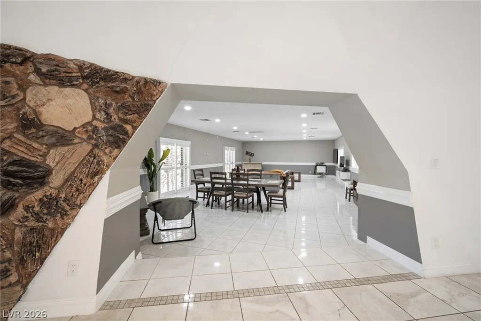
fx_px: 187
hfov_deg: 104.2
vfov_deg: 81.2
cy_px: 160
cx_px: 240
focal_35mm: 14
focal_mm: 14
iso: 100
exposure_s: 1.7
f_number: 9
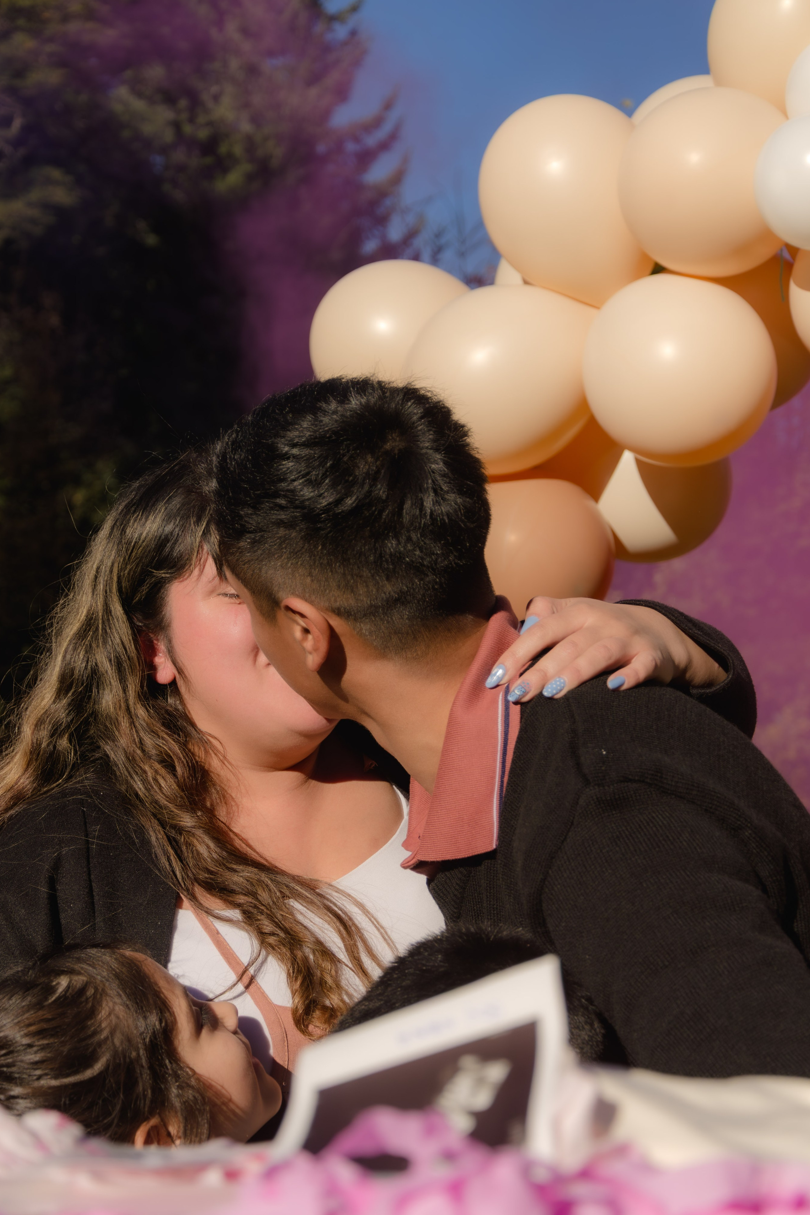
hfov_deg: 18.7
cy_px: 602
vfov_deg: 27.7
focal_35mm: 73
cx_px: 407
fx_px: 2464
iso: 160
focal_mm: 48
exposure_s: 1/1600
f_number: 4.8
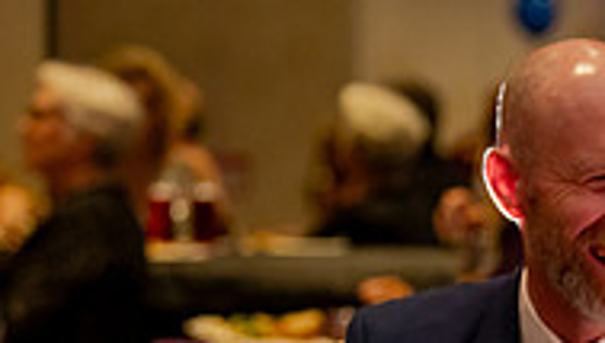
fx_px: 3872
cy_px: 512
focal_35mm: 241
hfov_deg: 8.8
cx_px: 706
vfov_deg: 5.0
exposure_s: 1/320
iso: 1250
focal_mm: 70
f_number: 2.8
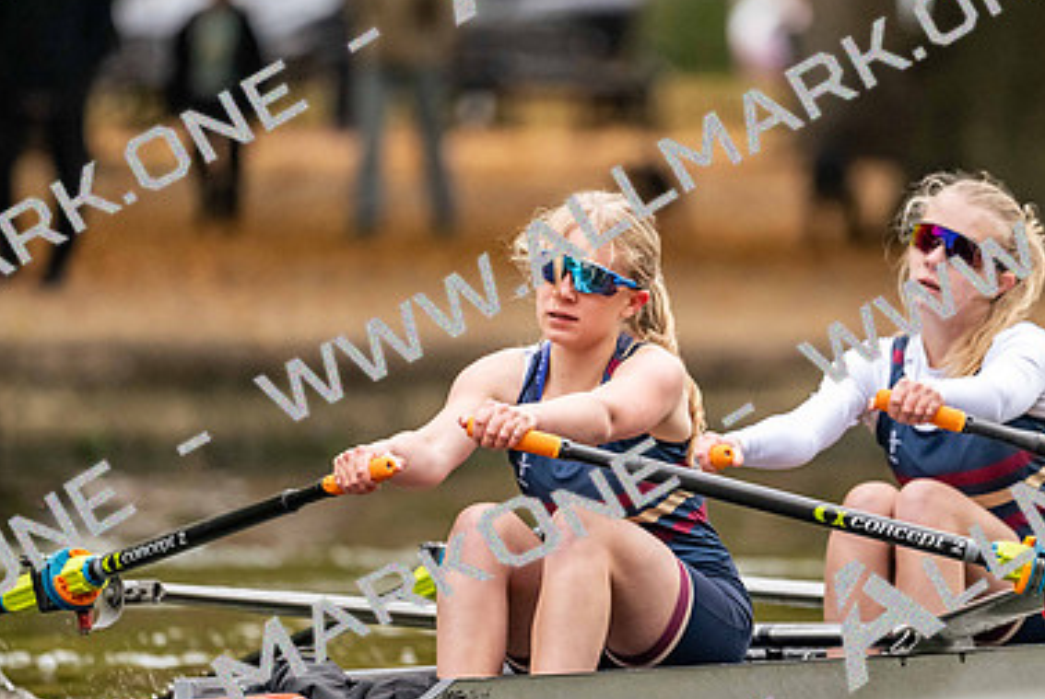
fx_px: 17814
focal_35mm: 613
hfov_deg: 3.4
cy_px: 430
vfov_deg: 2.2
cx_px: 597
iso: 4500
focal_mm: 400
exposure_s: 1/2000
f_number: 4.5
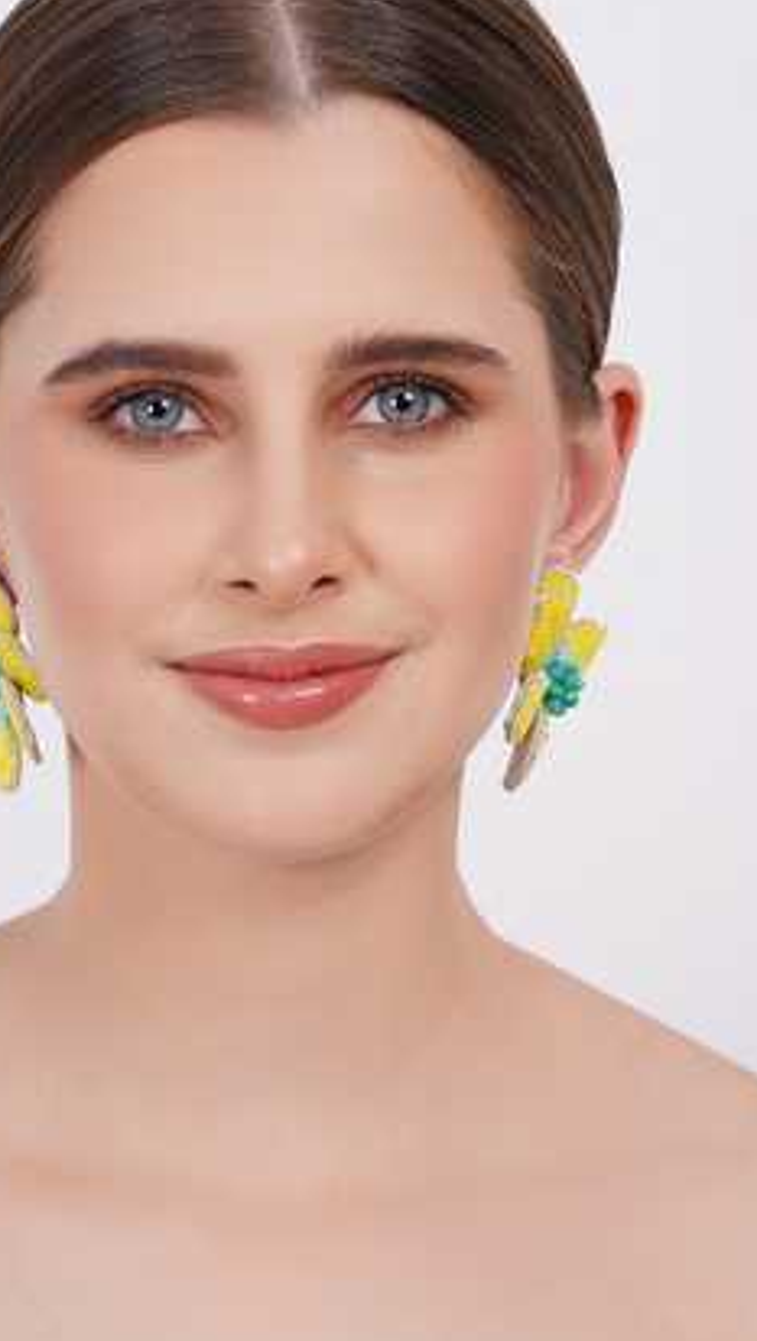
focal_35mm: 266
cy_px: 677
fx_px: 9471
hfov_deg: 4.6
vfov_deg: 8.1
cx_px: 266
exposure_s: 1/125
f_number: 11
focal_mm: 200
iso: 200
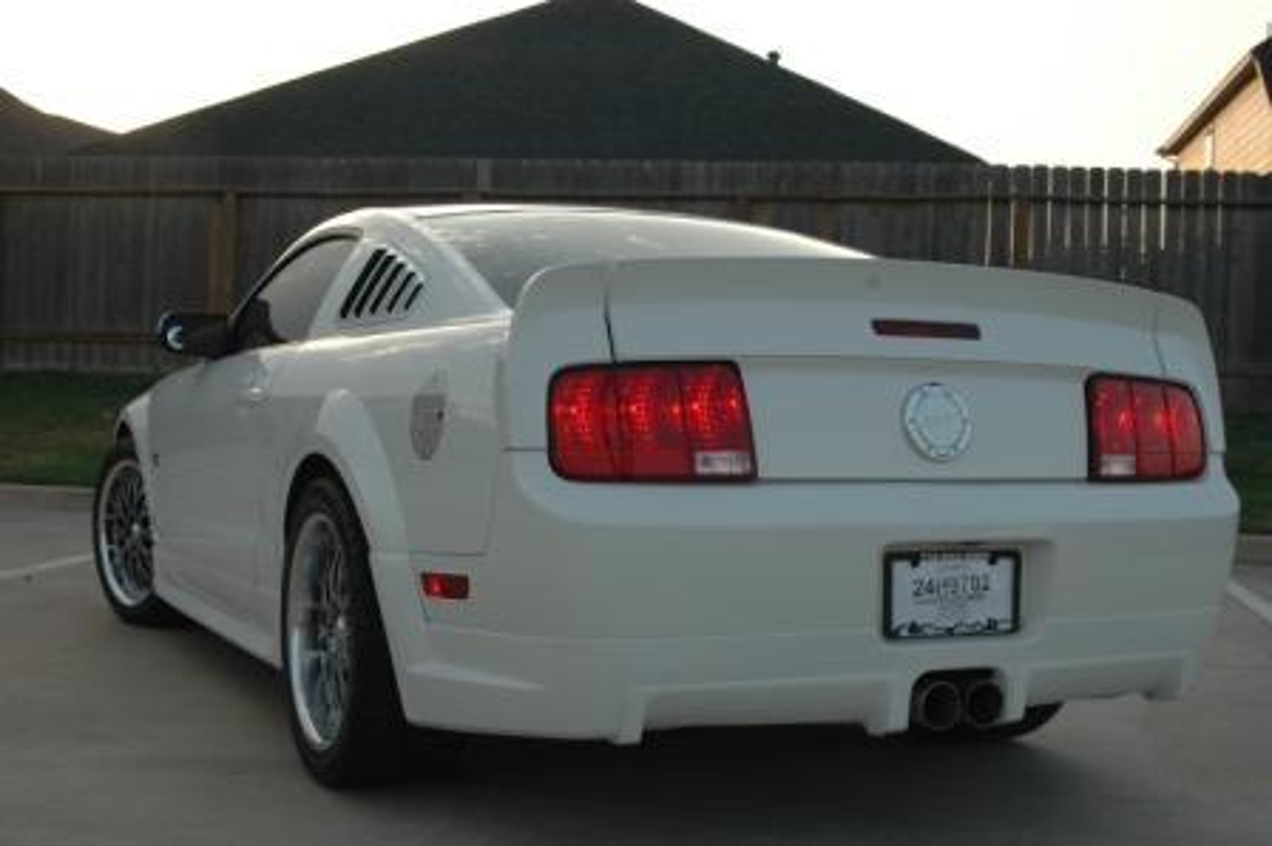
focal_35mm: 48
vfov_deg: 28.0
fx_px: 1695
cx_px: 636
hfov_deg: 41.1
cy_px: 423
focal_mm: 32
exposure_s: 1/200
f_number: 7.1
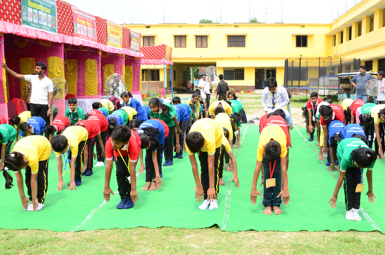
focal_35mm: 41
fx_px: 434
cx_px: 243
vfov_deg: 32.7
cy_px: 144
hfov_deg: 47.4
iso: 200
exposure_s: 1/250
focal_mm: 21
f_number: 7.1
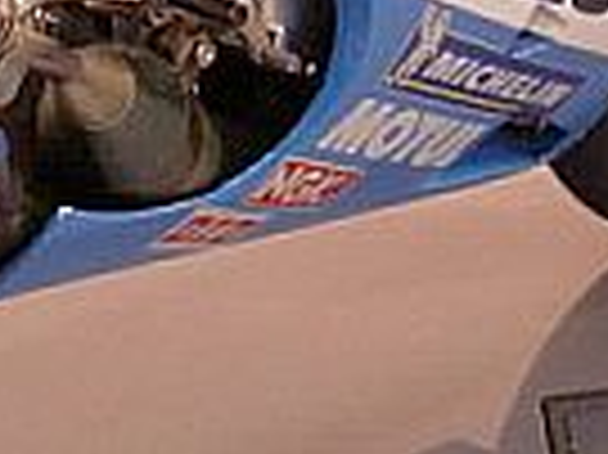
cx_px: 194
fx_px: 4177
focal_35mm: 238
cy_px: -171
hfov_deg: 8.3
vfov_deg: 6.2
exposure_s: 1/30
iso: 400
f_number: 4.3
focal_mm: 11.16
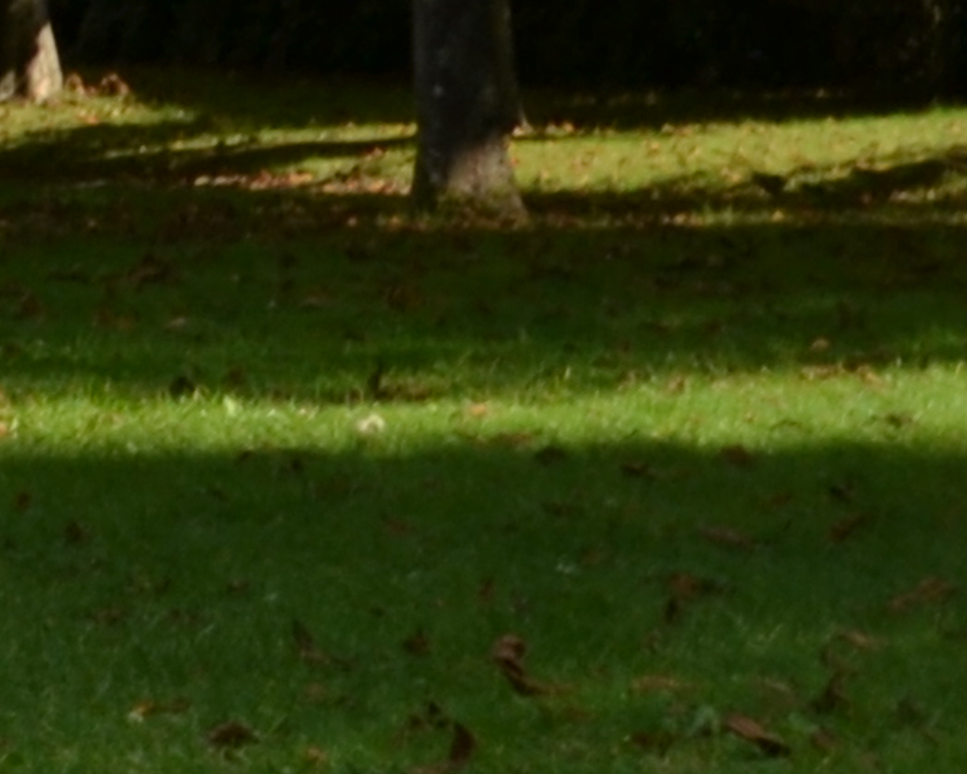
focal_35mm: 321
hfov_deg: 5.2
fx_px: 9187
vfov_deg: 4.6
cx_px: -3245
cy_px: -1563
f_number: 7.1
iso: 100
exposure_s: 1/200
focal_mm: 26
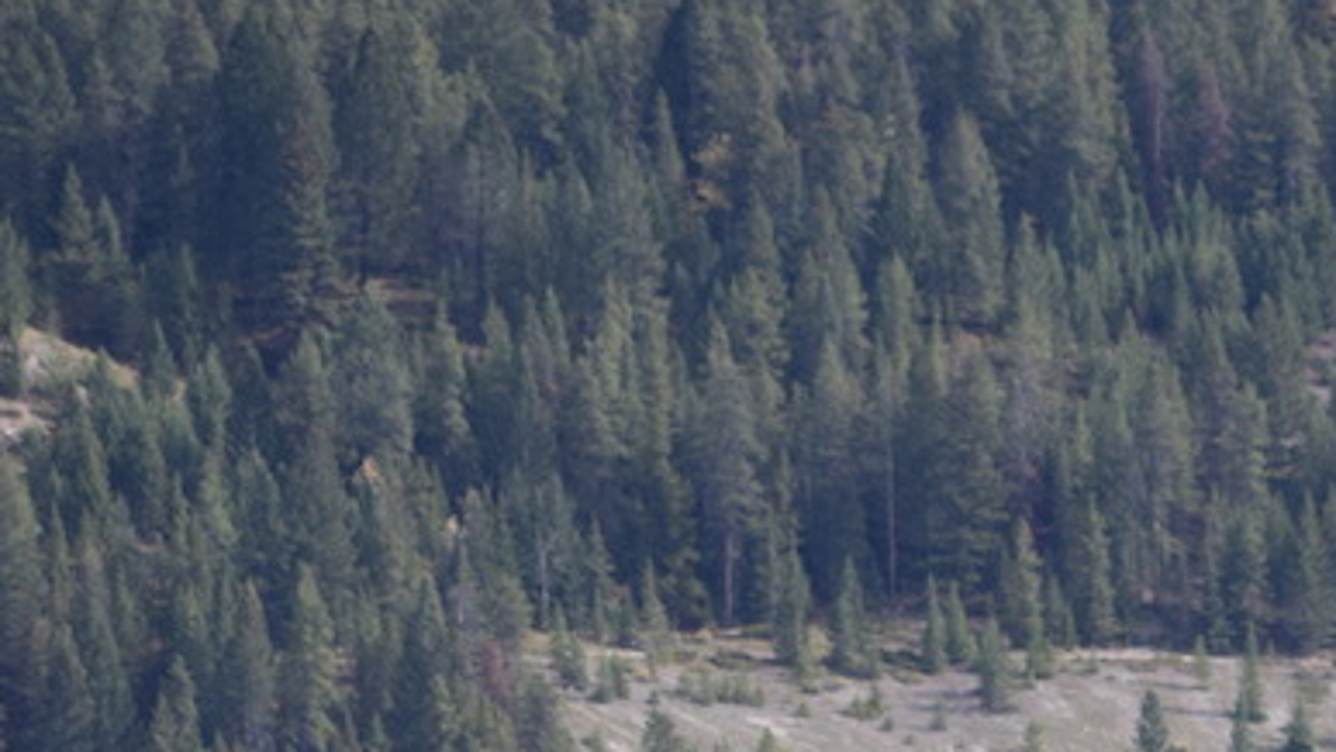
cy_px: 850
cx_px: 1132
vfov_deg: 1.2
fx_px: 36855
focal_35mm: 1040
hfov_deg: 2.1
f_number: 5.6
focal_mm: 200
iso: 500
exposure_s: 1/1000
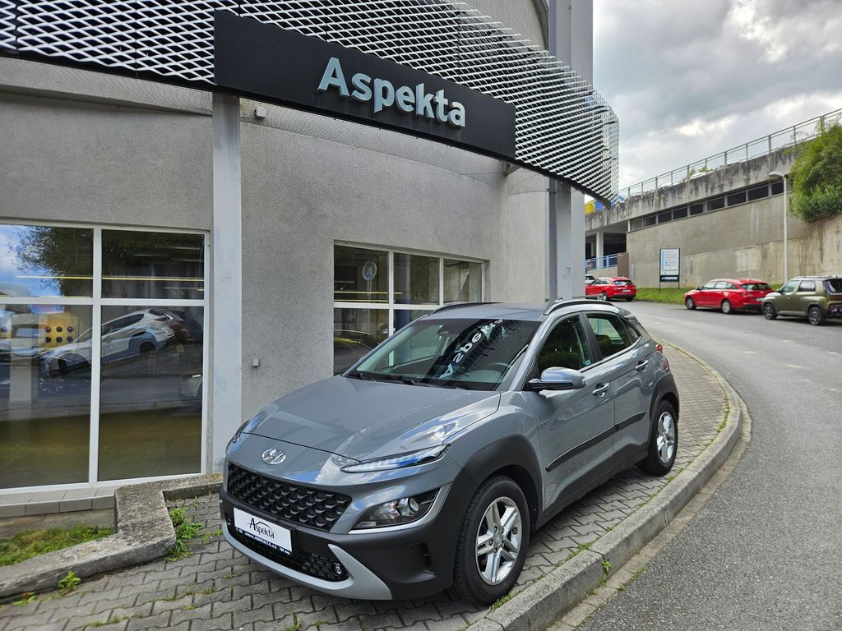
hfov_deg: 73.9
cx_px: 421
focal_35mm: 23
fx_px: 559
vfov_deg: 58.9
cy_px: 316
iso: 25
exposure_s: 1/468
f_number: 1.8
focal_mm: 5.4
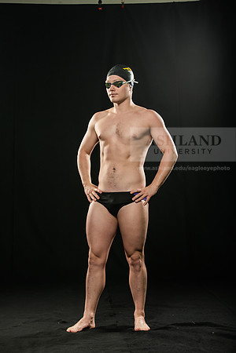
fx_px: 806
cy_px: 176
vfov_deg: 24.8
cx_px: 118
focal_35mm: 82
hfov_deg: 16.7
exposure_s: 1/250
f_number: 5.6
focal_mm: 82
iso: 320
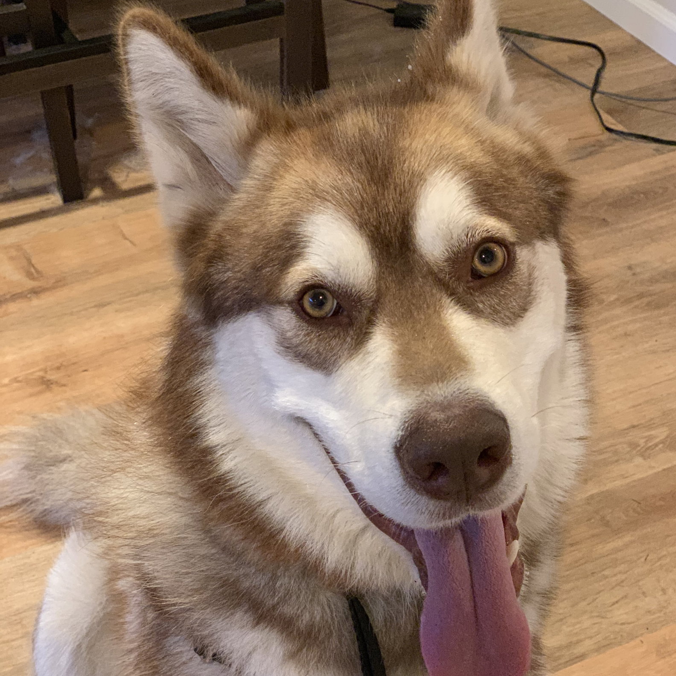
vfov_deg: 27.7
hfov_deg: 27.7
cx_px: 342
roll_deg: -1.4
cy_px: 393
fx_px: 1370
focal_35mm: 62
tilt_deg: -40.7
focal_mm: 6
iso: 500
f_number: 2.4
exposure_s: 1/40
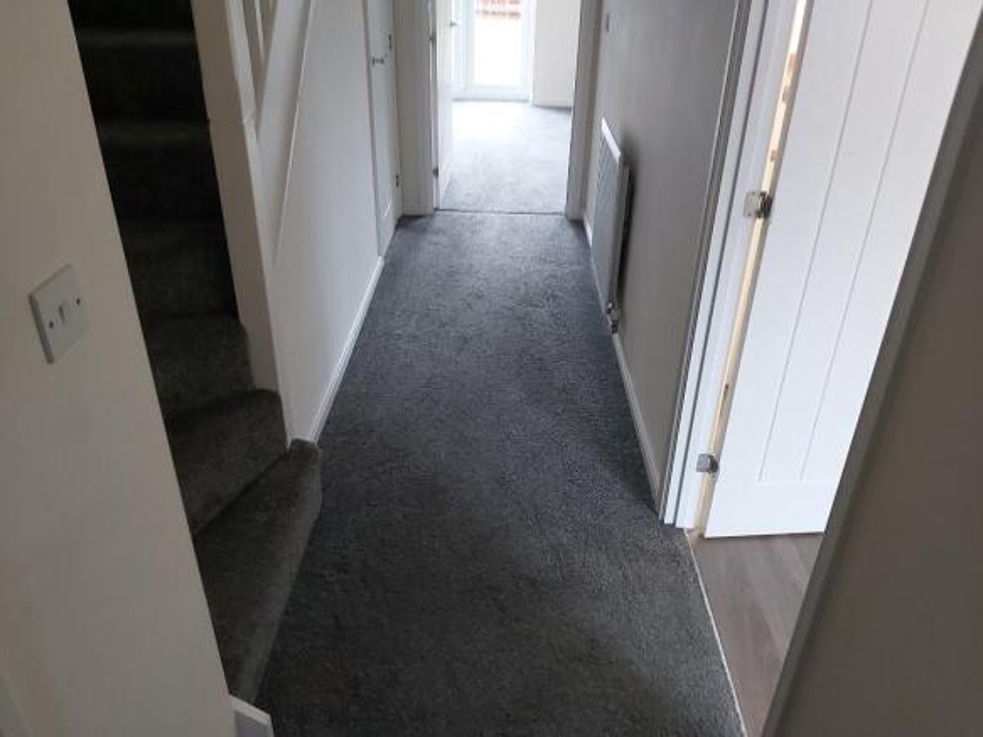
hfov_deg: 67.3
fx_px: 738
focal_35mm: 26
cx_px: 492
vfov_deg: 53.0
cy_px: 368
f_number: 1.7
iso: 250
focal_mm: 3.92
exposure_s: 1/33
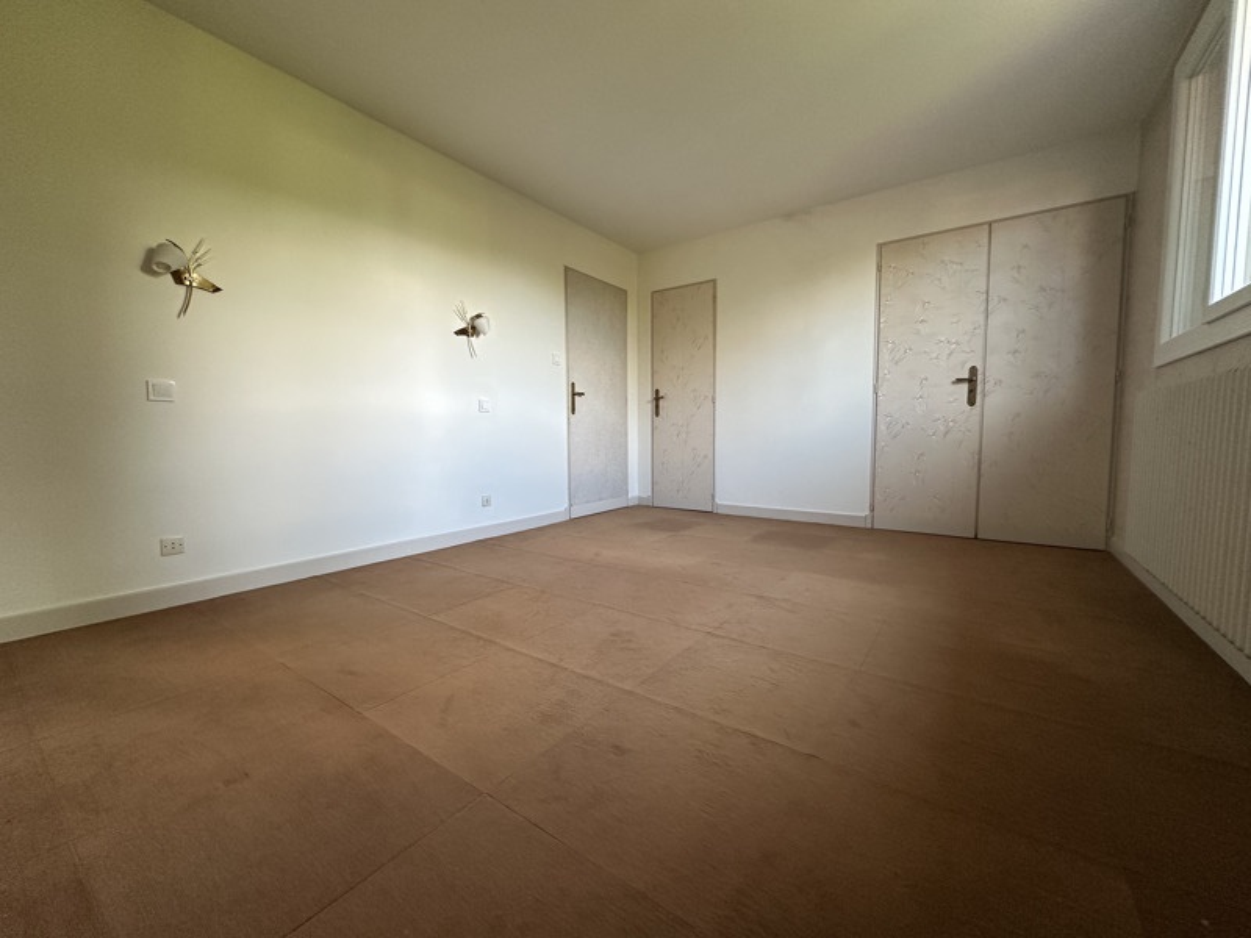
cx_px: 626
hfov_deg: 102.1
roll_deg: +0.6
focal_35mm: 14
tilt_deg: -3.2
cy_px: 469
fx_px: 506
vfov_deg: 85.7
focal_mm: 2.22
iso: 160
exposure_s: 1/99
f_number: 2.2
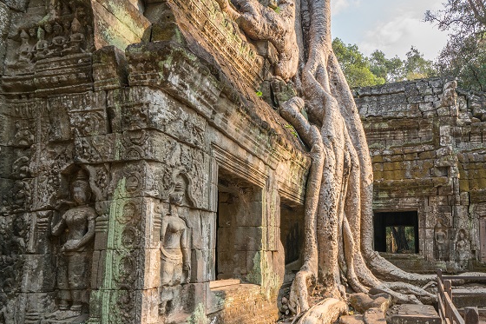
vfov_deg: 50.7
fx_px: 337
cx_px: 340
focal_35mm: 25
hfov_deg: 68.6
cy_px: 205
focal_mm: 16
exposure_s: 1/100
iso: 320
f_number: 9
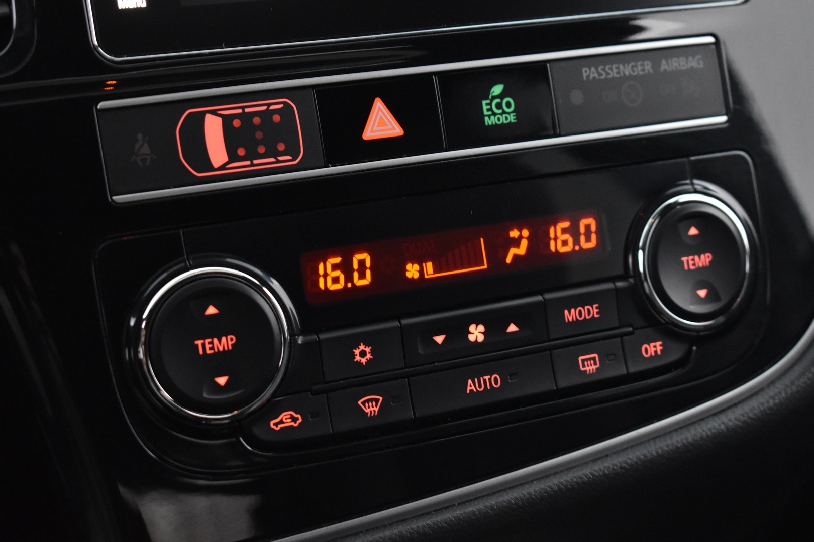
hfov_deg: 27.0
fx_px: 1696
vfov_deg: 18.2
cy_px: 271
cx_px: 407
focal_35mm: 75
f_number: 5.6
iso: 3200
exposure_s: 1/15
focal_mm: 50
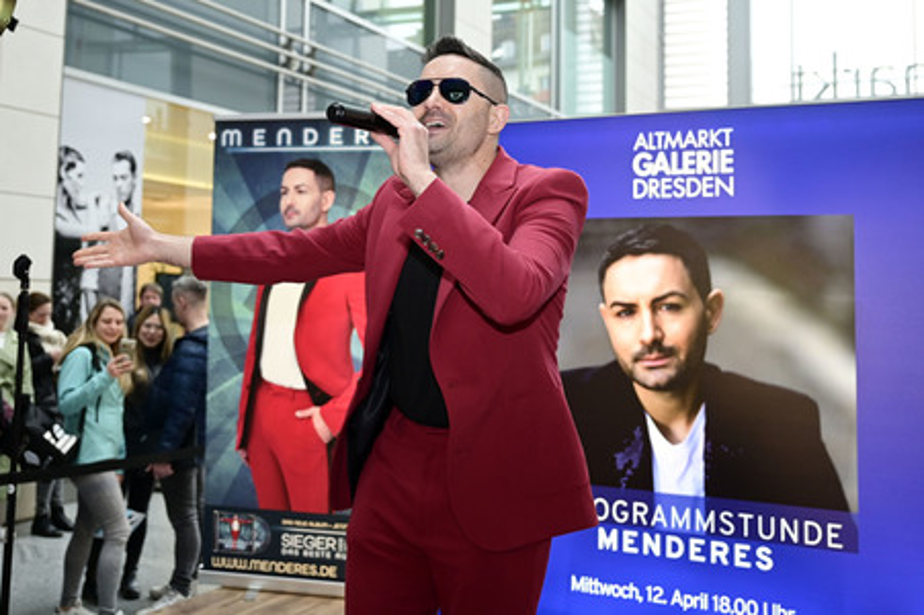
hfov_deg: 61.1
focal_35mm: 30
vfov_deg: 42.9
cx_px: 462
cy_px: 308
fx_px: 782
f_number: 3.2
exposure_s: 1/160
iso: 640
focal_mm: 30.5
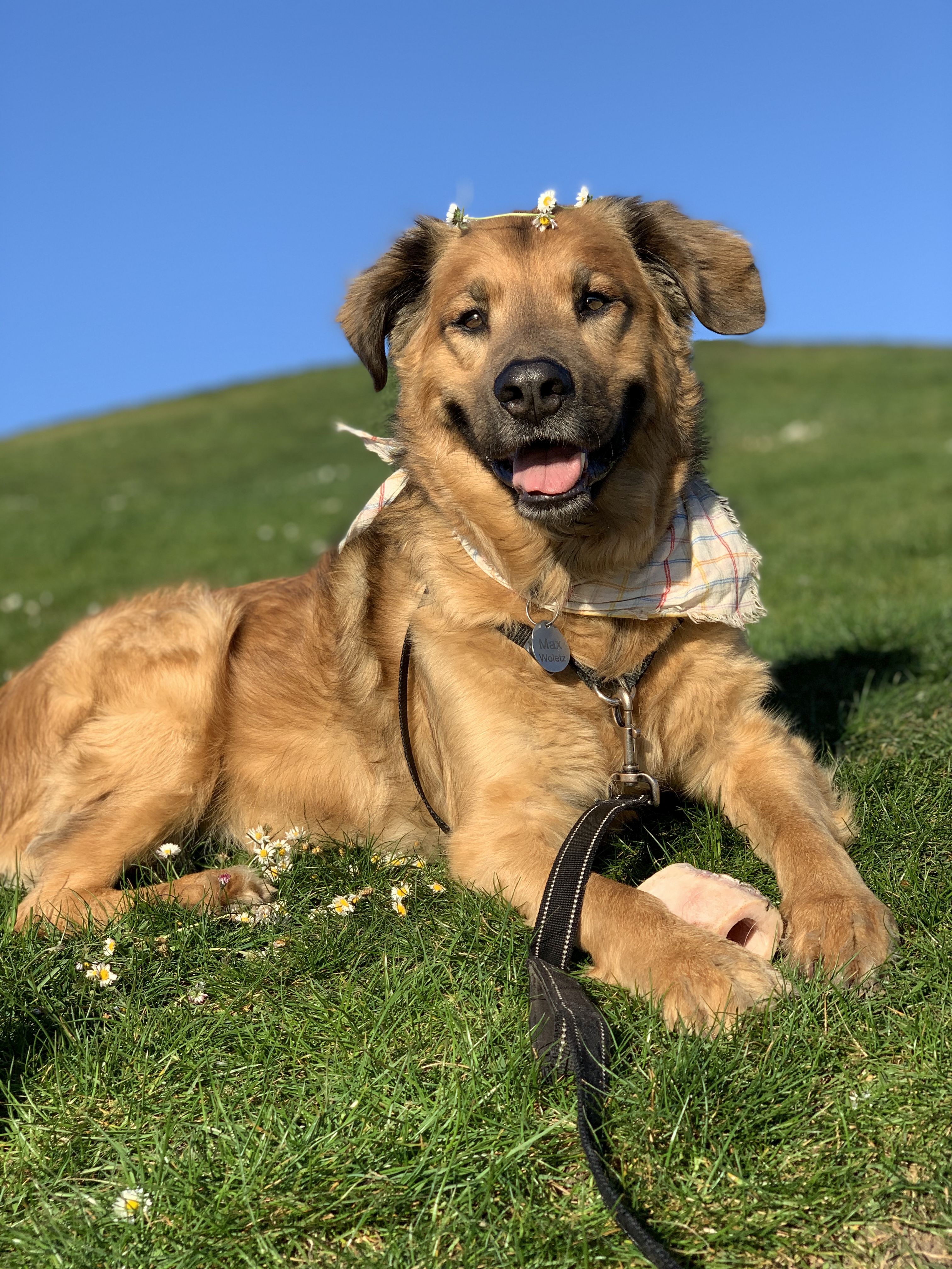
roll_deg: +6.9
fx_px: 1907
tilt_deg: +7.9
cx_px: 476
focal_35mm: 52
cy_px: 634
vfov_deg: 36.8
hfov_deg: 28.0
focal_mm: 6
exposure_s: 1/786
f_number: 2.4
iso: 16
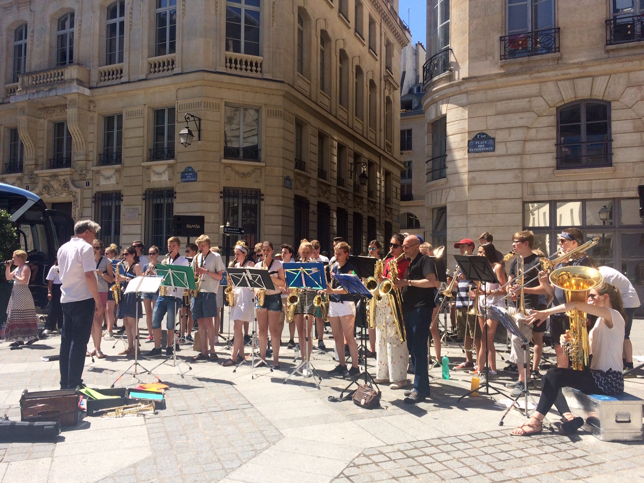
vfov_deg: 48.2
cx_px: 322
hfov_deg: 61.7
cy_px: 242
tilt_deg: +0.6
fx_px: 540
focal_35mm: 29
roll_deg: -0.3
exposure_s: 1/1642
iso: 32
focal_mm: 4.15
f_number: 2.2
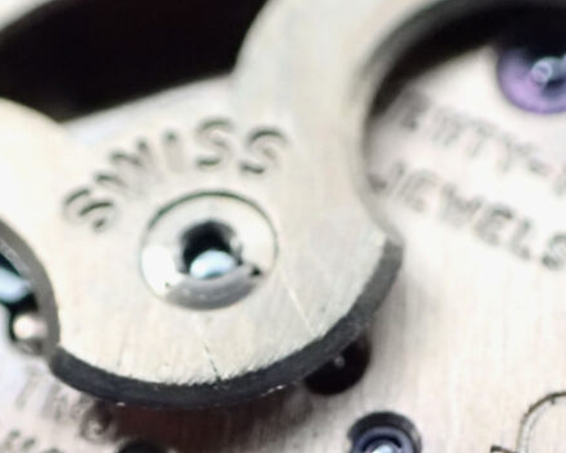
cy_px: 537
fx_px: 3419
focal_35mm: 204
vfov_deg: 7.5
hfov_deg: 9.4
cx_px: 464
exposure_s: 1/50
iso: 1600
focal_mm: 13.65
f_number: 4.1
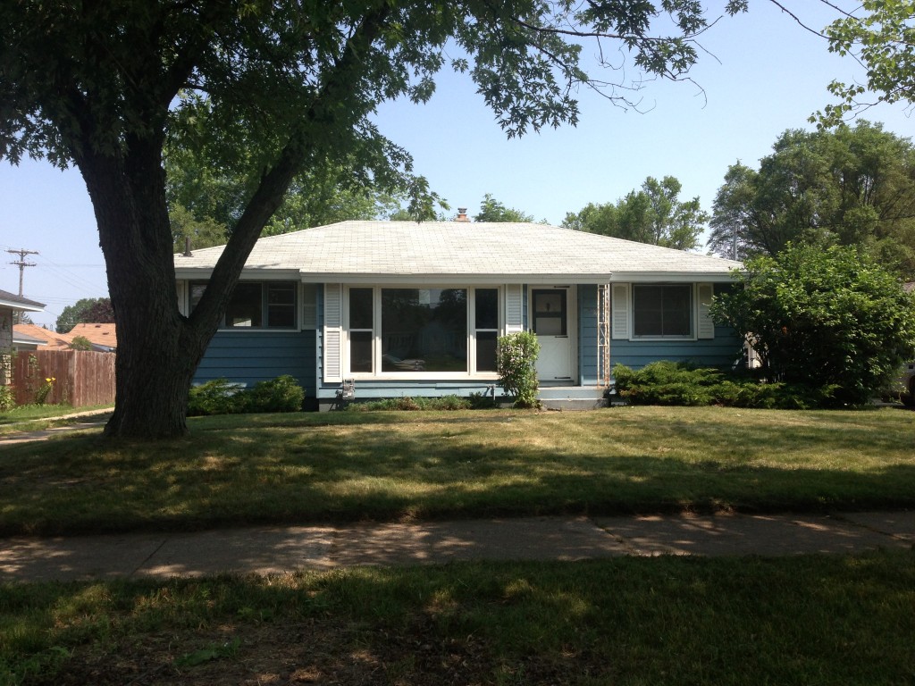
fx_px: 872
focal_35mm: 33
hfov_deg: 55.4
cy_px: 343
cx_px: 458
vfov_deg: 42.9
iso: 64
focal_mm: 4.13
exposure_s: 1/1004
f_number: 2.4
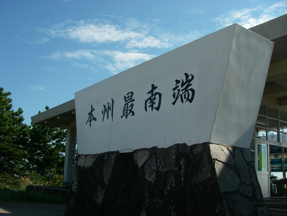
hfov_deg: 49.0
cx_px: 144
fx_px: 315
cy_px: 108
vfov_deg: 37.7
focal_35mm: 38
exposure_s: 1/250
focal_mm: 6.3
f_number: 6.6
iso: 64
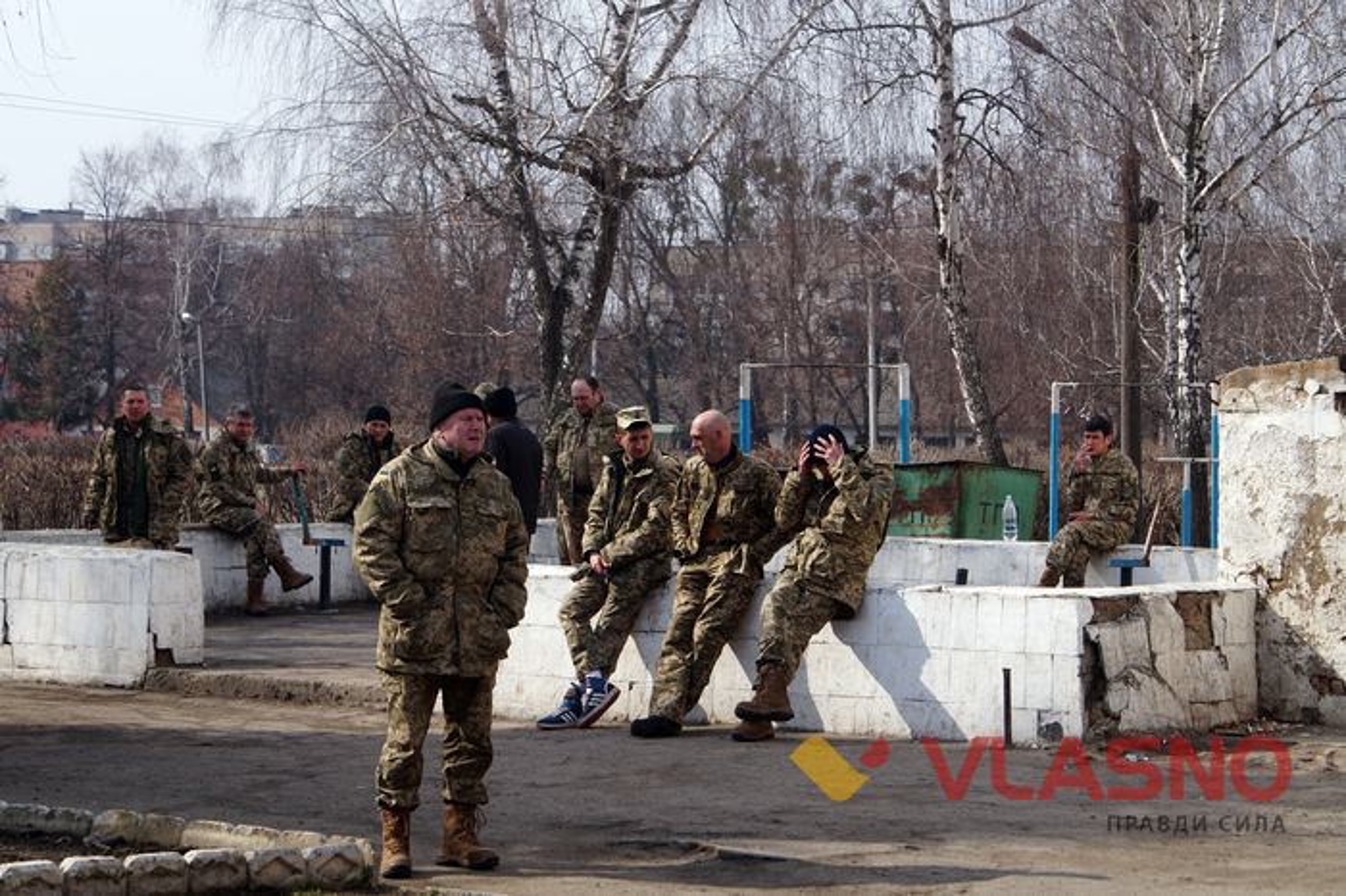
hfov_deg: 27.0
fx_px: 2803
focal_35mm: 75
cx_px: 673
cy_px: 448
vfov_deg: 18.2
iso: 100
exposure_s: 1/125
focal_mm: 50
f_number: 10
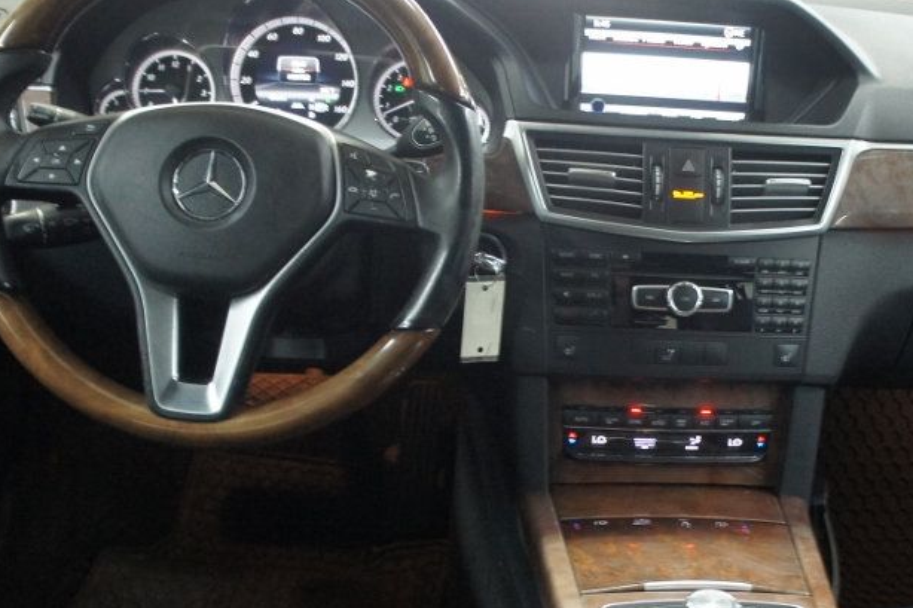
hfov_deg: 42.8
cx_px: 635
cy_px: 407
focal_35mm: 45
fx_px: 1141
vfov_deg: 29.6
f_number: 3.5
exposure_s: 1/30
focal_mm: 18
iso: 1600
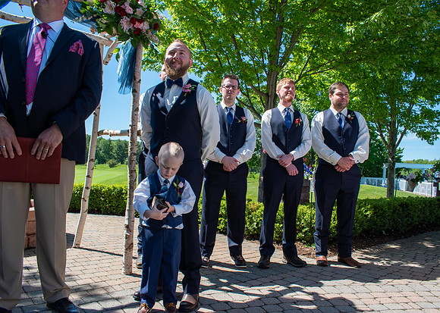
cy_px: 156
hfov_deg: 63.8
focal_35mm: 28
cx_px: 235
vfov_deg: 47.9
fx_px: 353
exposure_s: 1/320
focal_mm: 18
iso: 200
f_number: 9
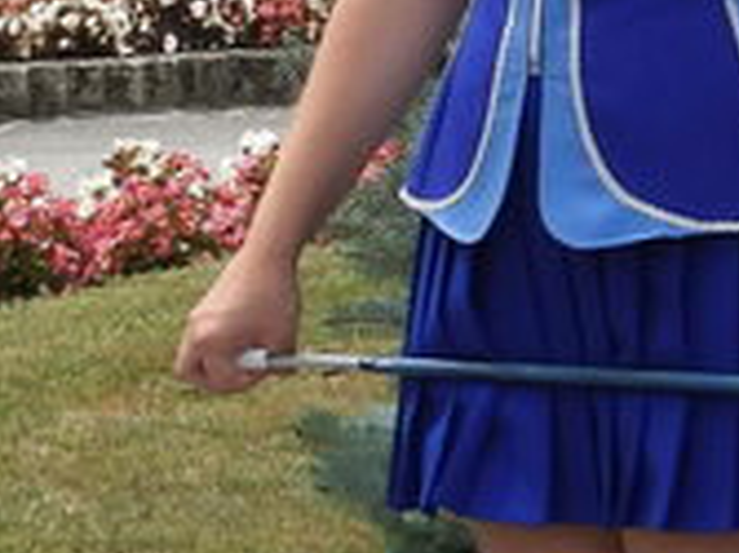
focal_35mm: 431
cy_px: 248
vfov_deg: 3.4
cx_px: -1208
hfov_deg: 4.5
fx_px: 9195
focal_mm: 10.7
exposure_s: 1/640
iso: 100
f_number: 3.5
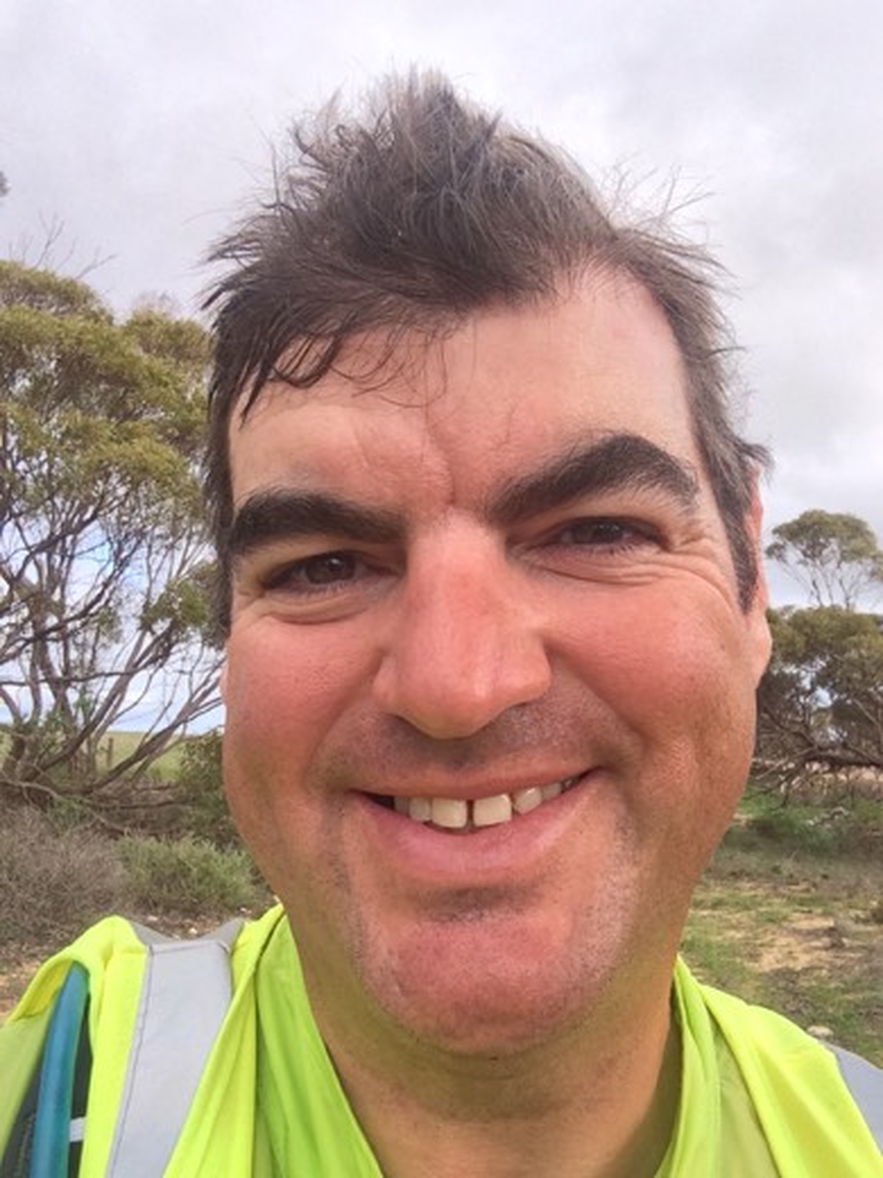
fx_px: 1054
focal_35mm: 31
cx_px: 442
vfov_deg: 58.4
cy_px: 589
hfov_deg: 45.4
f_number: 2.4
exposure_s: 1/427
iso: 50
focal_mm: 2.15
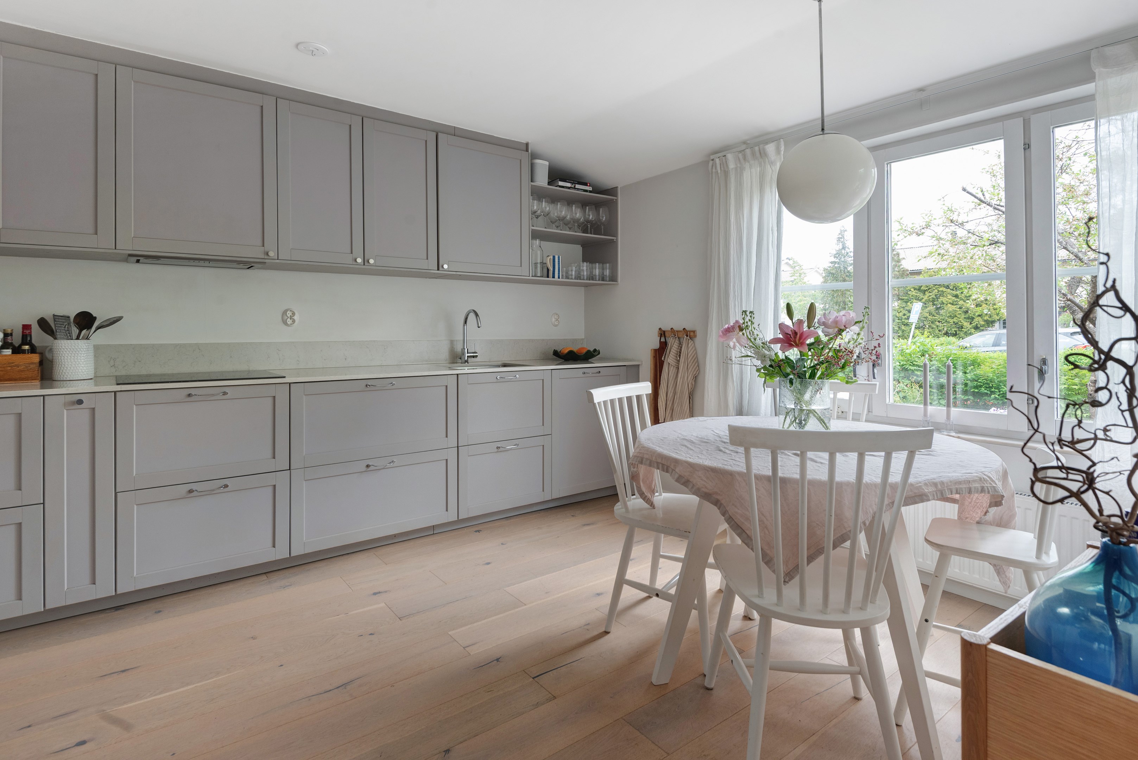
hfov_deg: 90.0
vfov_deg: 67.5
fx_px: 569
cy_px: 380
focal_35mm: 18
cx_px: 569
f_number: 8
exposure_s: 1/8
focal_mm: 18
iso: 400
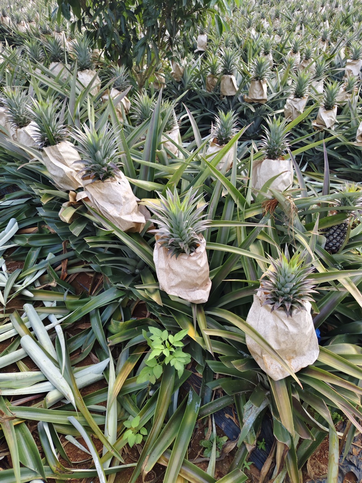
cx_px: 181
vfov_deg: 73.9
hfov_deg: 58.9
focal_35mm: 23
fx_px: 321
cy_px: 242
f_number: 1.88
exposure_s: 1/620
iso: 50
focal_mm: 5.56
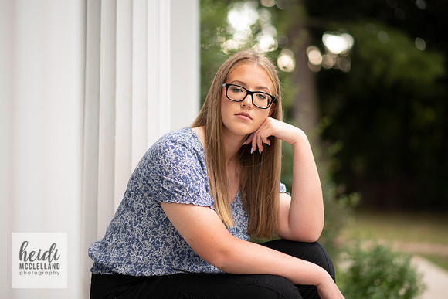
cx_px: 222
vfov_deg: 14.9
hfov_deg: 22.2
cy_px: 149
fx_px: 1141
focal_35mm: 92
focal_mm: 85
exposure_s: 1/200
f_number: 1.8
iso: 125
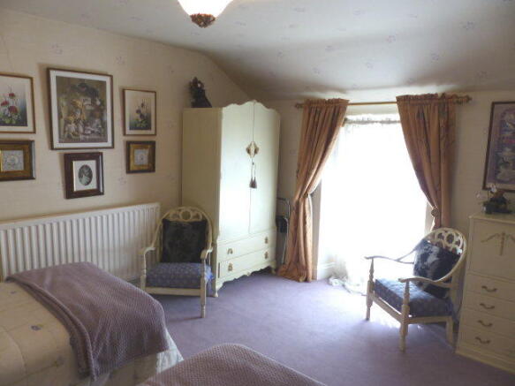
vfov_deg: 54.9
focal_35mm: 25
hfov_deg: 69.4
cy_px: 193
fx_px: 372
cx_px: 258
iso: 100
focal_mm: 4.5
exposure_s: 1/50
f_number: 2.8
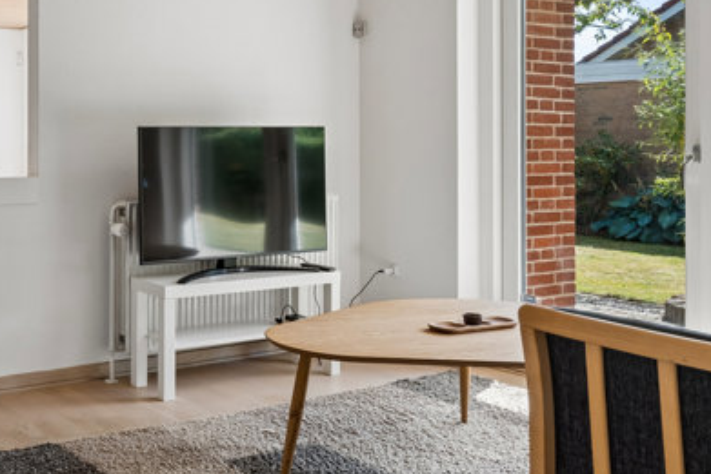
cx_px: 45
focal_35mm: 48
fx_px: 939
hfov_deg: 38.1
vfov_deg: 28.1
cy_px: 139
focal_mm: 15.5
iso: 200
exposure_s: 1/20
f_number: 8
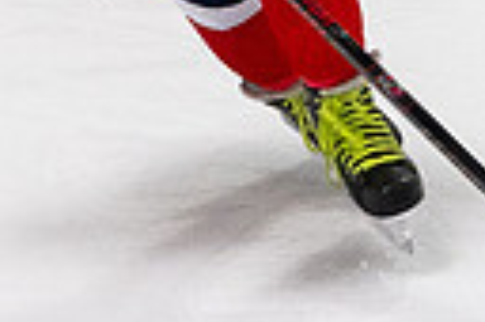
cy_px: -350
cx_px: 277
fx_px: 3821
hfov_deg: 7.3
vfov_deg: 4.7
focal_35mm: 284
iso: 2000
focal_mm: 35
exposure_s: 1/800
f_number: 3.2
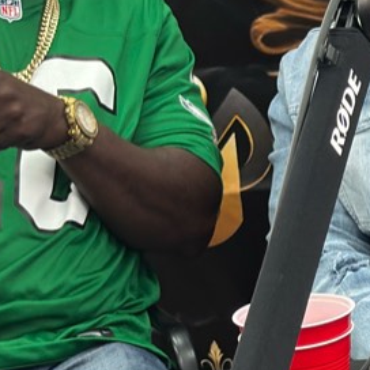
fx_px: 1983
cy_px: 173
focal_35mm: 164
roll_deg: +4.7
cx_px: 456
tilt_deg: -12.1
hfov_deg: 10.5
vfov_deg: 10.7
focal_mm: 6.76
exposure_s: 1/60
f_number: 1.78
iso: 200
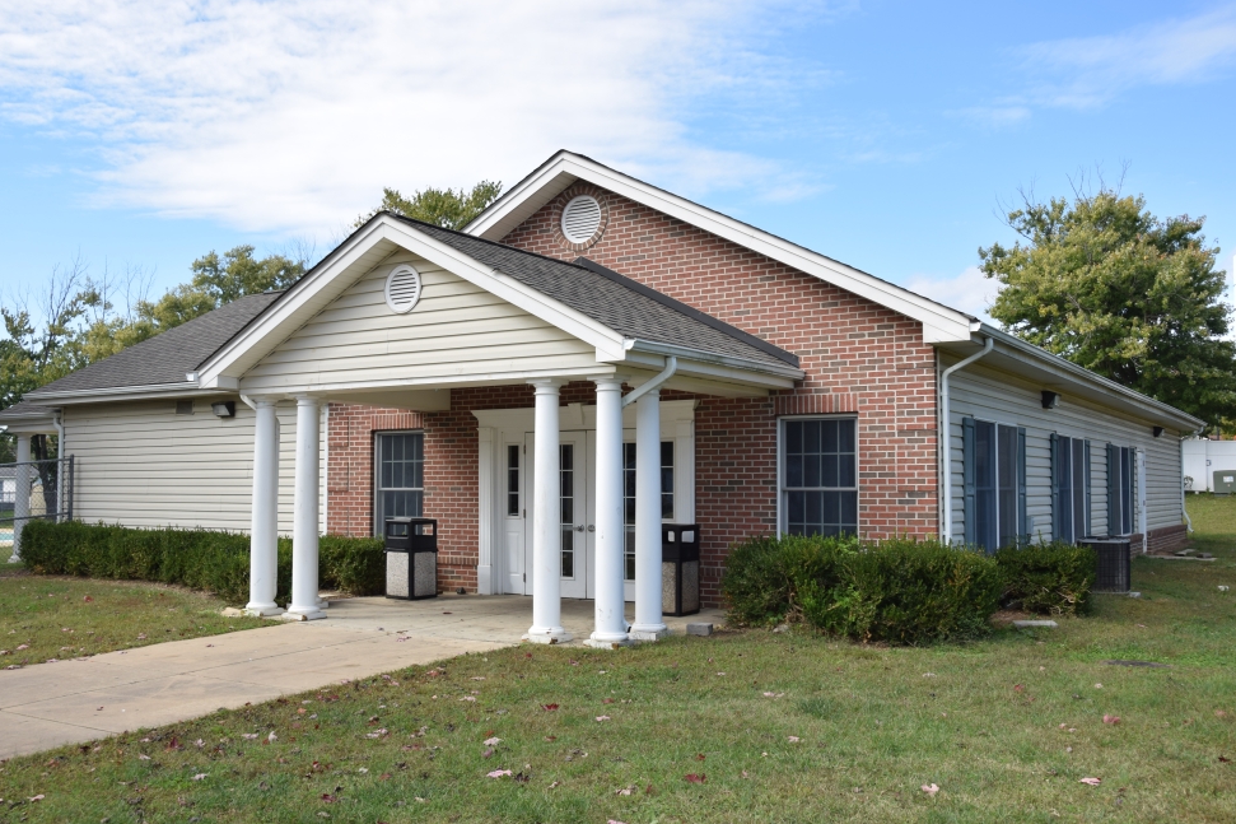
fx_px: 1167
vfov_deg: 38.9
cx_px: 603
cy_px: 422
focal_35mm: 34
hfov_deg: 55.8
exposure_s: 1/125
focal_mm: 22
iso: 100
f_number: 9
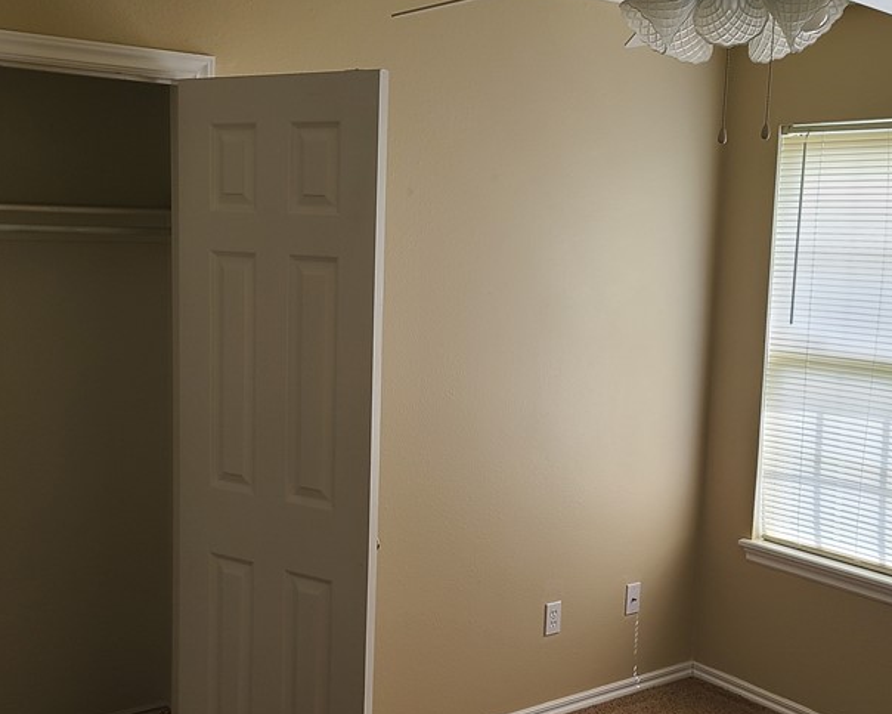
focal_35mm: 43
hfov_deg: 42.9
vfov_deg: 34.9
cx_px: 419
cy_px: 365
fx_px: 1135
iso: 64
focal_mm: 5.4
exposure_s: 1/59
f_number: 1.8
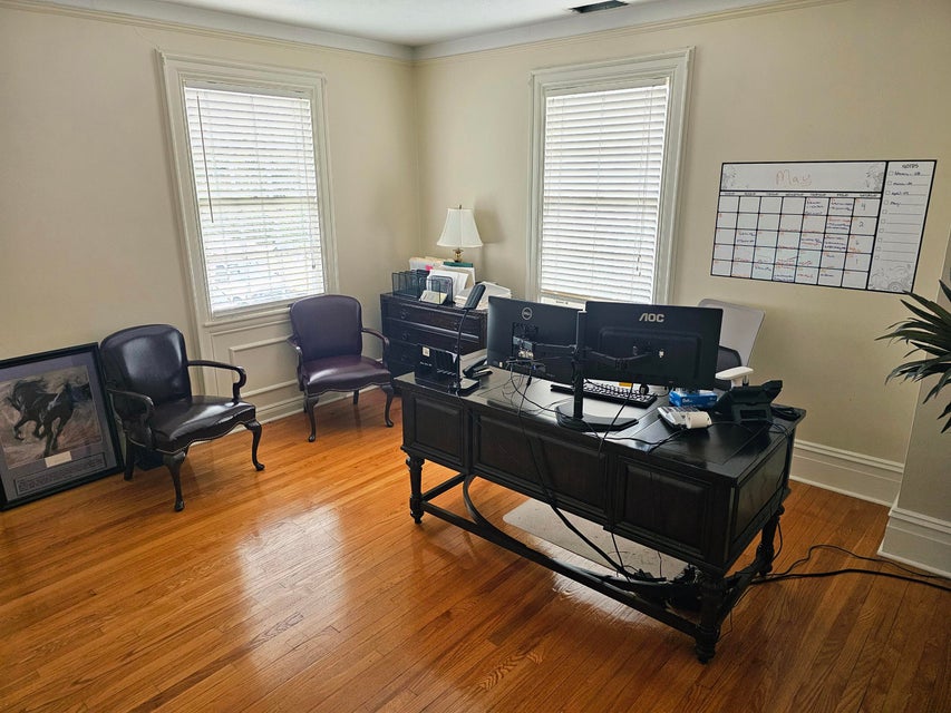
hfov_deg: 73.9
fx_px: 632
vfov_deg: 58.9
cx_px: 476
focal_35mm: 23
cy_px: 356
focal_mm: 6.3
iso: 400
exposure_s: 1/172
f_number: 1.7
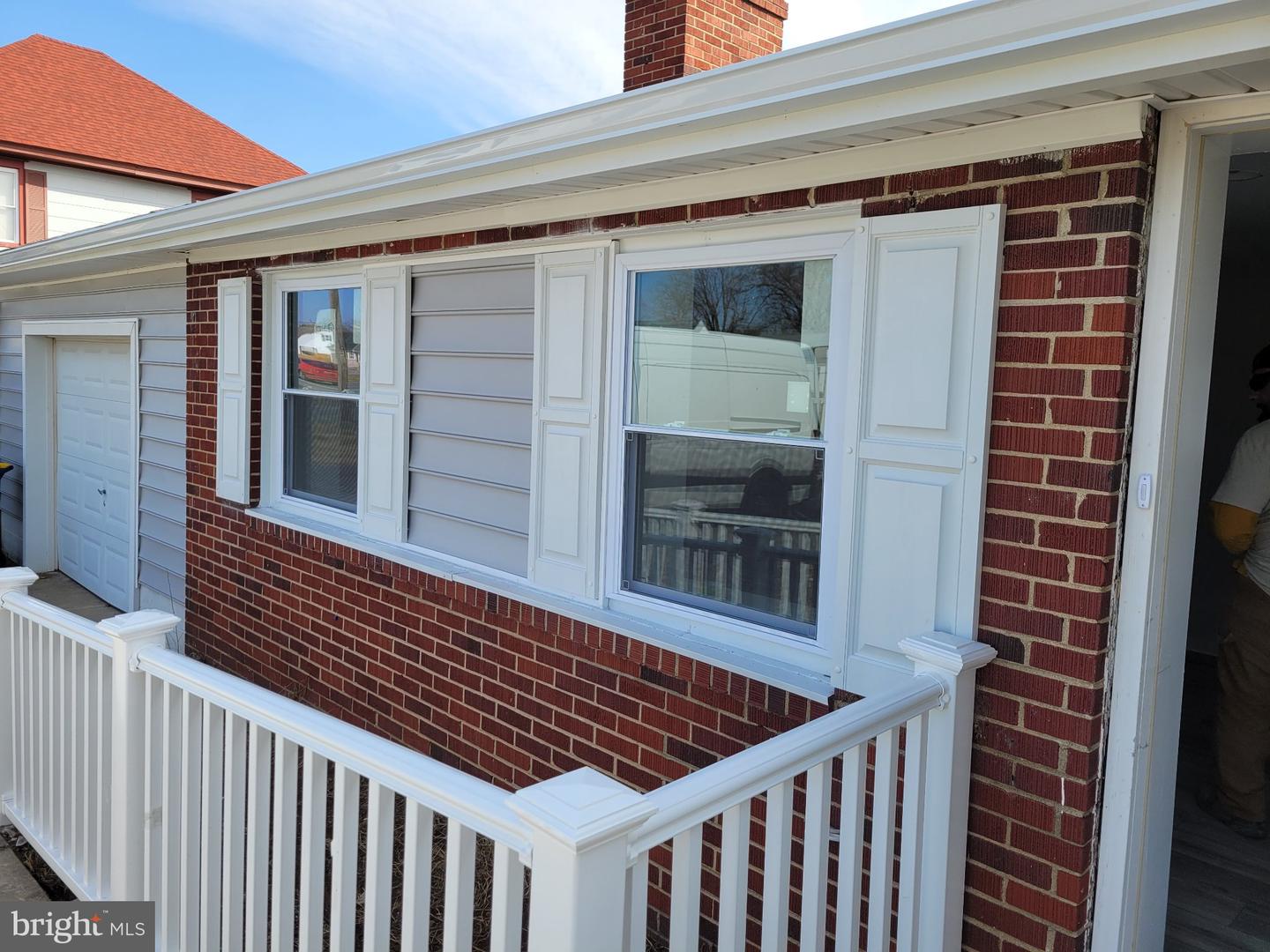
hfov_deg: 67.3
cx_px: 635
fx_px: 954
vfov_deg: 53.1
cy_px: 476
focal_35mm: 26
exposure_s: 1/1339
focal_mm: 5.4
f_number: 1.8
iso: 40
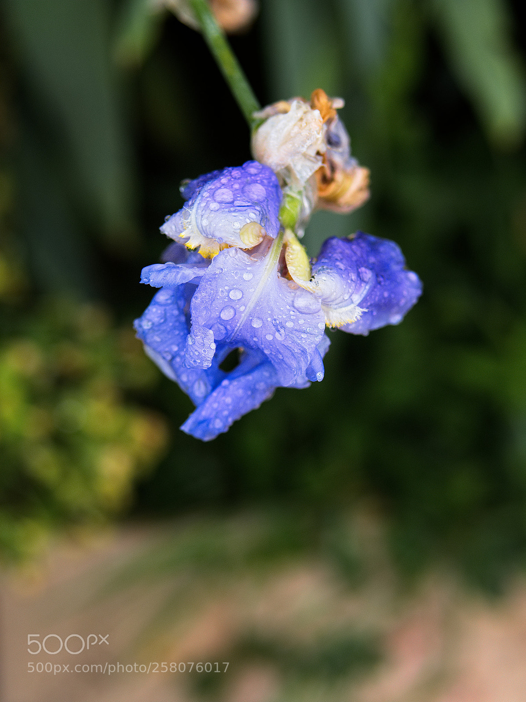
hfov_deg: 17.2
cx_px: 263
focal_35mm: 86
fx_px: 1743
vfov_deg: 22.8
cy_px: 351
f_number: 2.2
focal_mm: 43
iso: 160
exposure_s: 1/640
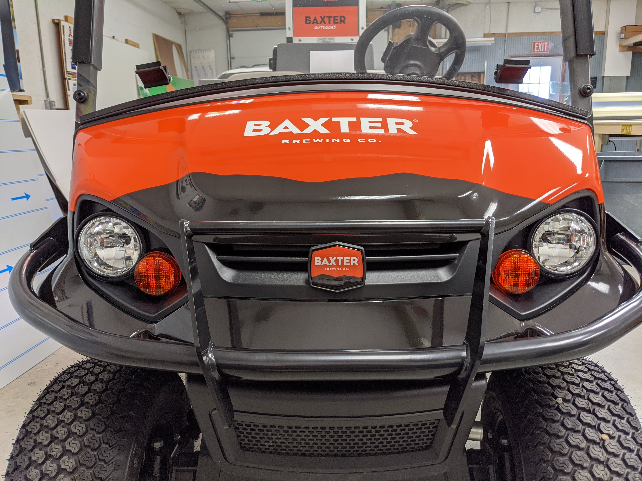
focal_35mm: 27
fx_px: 501
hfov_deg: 65.3
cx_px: 321
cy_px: 240
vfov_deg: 51.4
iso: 54
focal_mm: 4.38
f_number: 1.73
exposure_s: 1/30
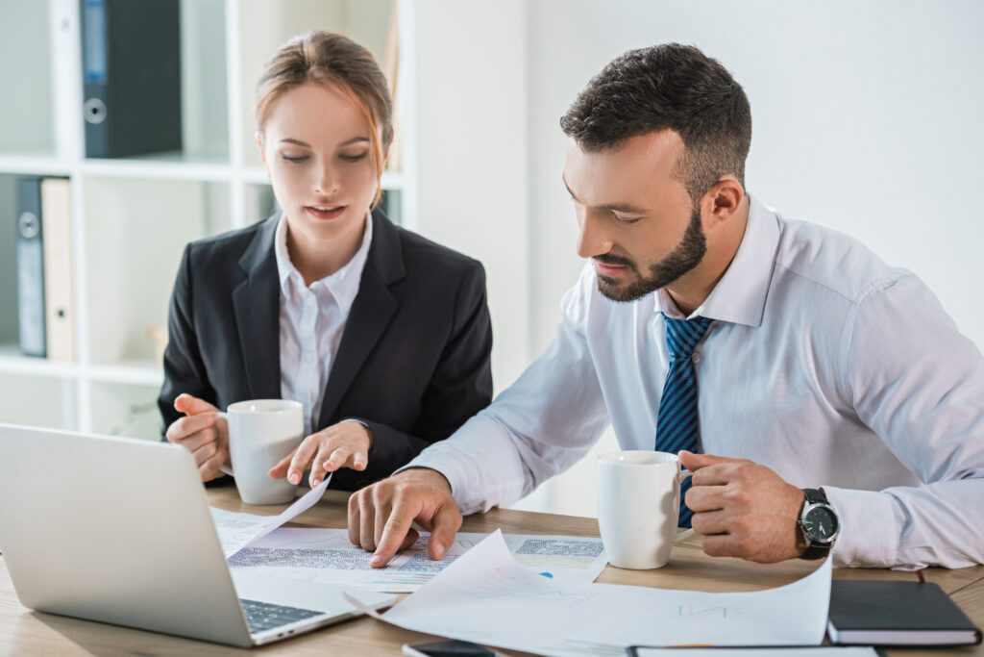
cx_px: 492
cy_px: 328
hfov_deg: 19.5
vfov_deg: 13.0
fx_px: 2870
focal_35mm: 105
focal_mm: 105
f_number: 3.5
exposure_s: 1/200
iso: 100
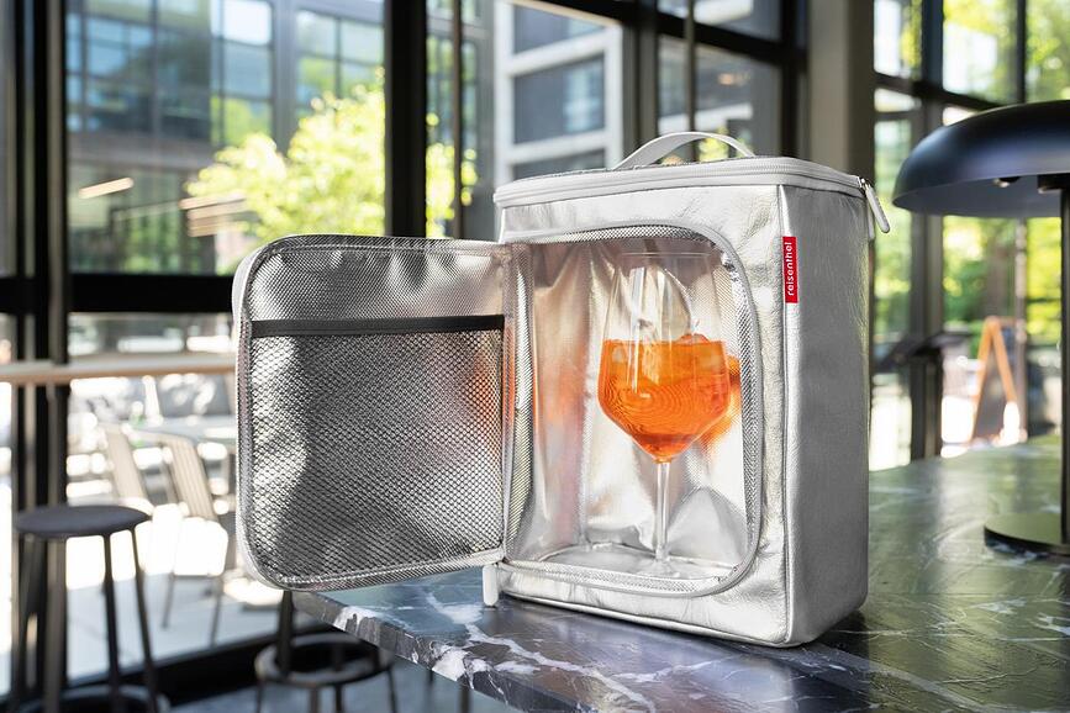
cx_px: 535
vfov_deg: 38.9
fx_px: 1010
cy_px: 356
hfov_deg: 55.8
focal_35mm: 34
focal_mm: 34
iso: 1600
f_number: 5
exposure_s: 1/250
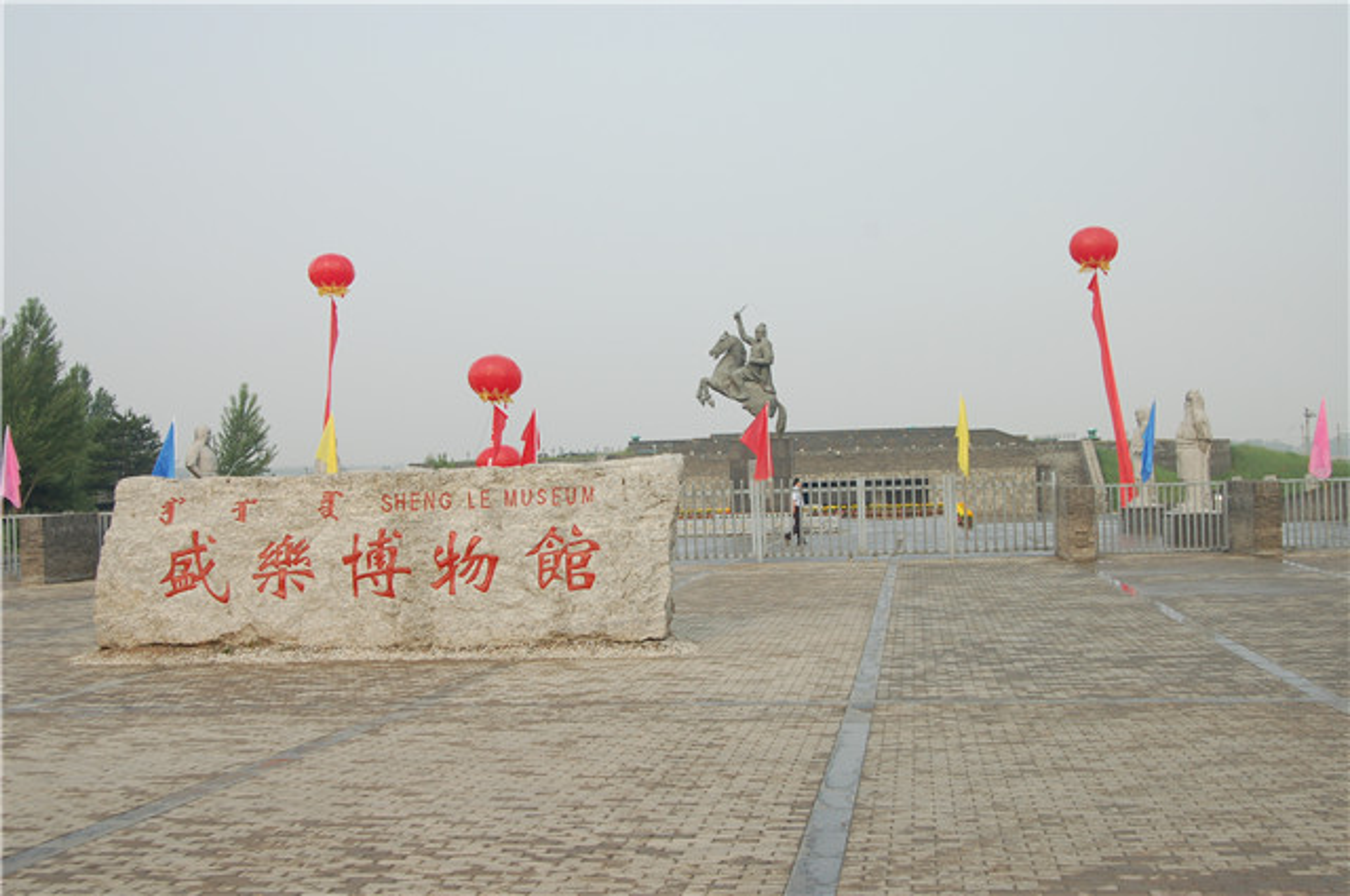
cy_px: 448
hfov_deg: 41.2
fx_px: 1798
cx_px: 675
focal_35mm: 48
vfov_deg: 28.0
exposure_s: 1/250
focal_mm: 32
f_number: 8
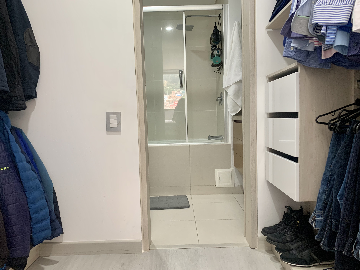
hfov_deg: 65.3
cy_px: 134
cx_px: 181
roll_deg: +2.0
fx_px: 281
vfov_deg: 51.4
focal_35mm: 27
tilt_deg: -3.9
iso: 100
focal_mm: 4.25
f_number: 1.8
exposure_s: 1/60
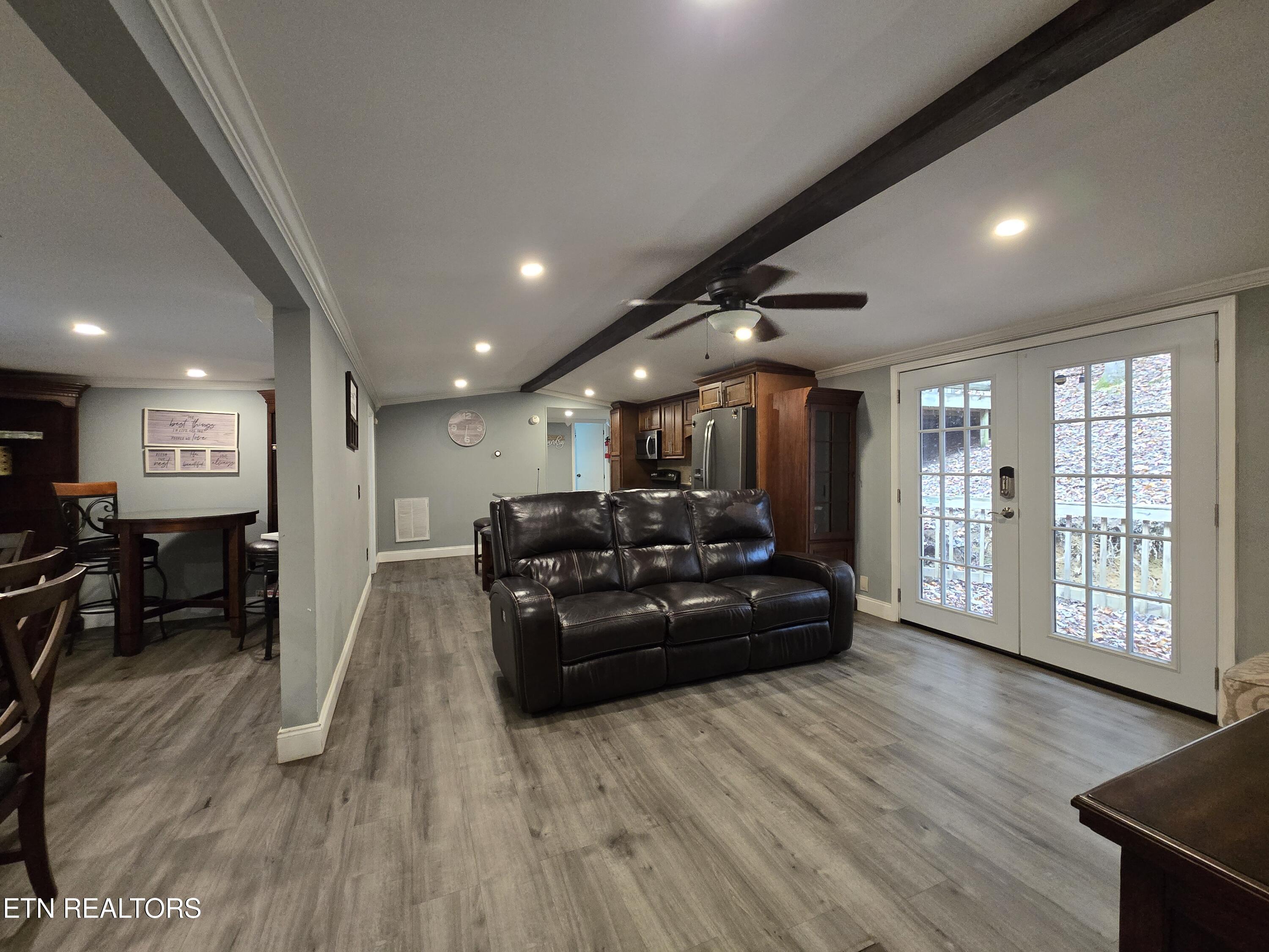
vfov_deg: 89.9
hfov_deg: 106.2
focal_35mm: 13
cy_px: 476
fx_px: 477
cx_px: 634
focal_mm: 2.2
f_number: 2.2
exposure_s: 1/60
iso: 500
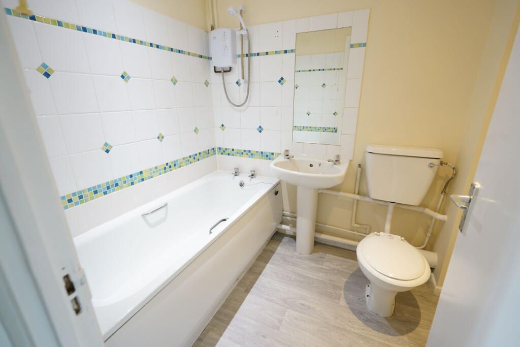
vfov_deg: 73.8
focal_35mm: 16
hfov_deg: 96.7
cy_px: 174
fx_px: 231
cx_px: 260
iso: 400
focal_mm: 16
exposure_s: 1/15
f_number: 4.5
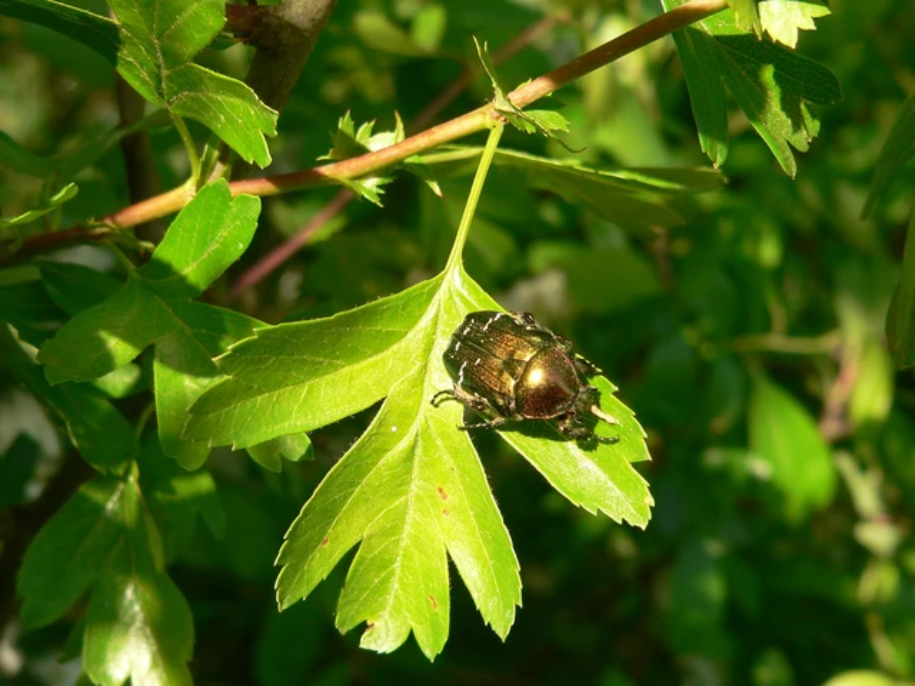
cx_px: 458
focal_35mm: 75
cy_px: 343
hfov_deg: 26.0
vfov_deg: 19.6
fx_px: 1982
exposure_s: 1/320
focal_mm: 12.4
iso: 100
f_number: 4
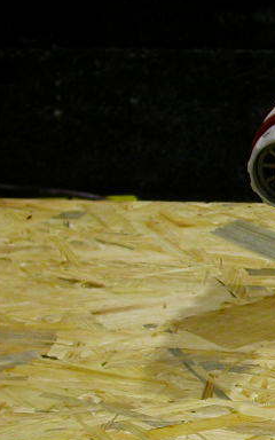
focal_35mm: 144
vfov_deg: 14.5
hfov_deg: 8.5
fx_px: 1727
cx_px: 582
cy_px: 306
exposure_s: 1/19
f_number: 2.9
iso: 100
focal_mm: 10.6
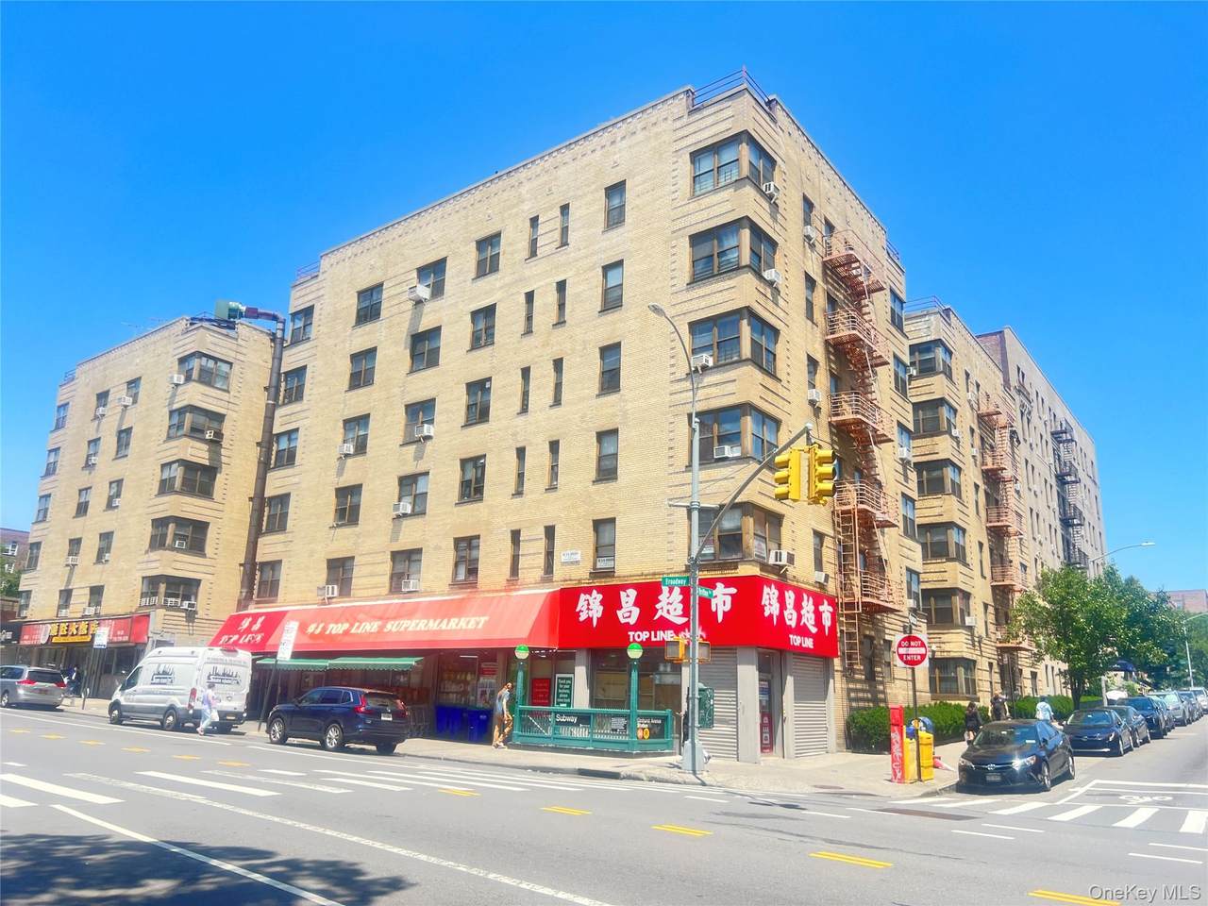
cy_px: 453
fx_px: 907
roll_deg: -2.6
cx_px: 604
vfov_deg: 53.1
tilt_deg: +14.3
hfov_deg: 67.3
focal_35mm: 26
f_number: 1.5
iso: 50
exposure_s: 1/1252
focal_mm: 5.7
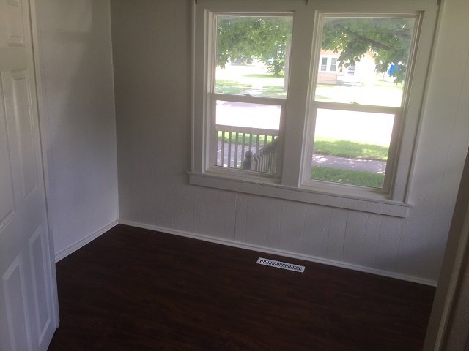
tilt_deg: -14.4
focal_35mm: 29
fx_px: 393
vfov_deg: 48.2
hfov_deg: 61.7
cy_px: 176
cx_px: 234
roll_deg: -1.9
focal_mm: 4.15
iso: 25
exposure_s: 1/60
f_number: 2.2
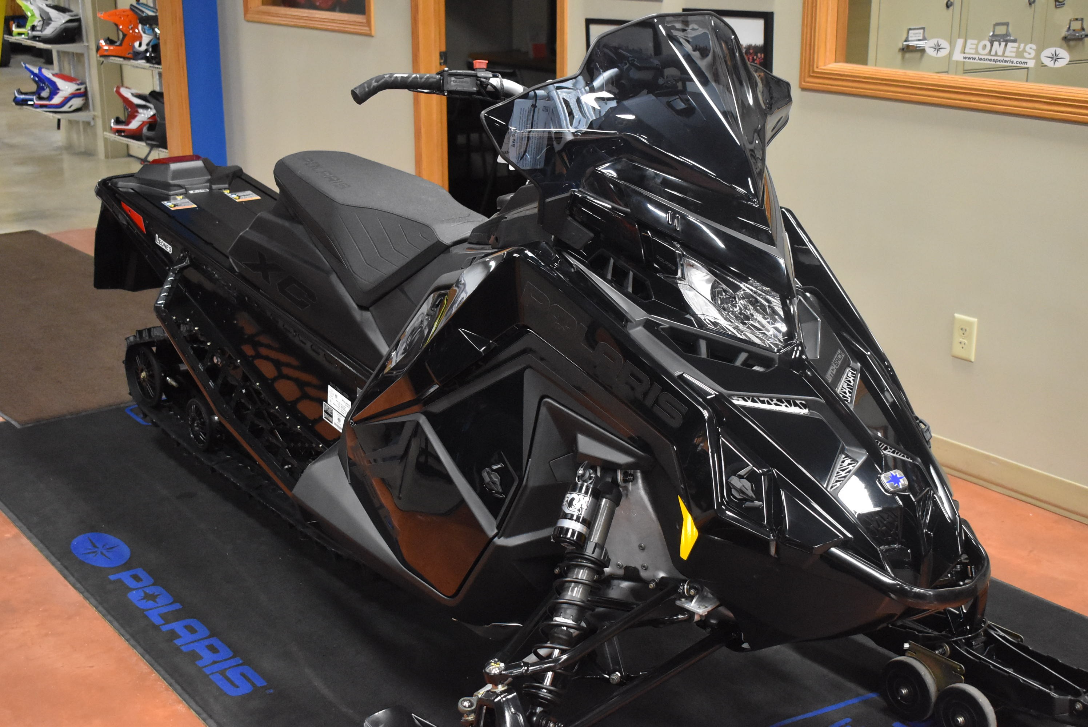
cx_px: 544
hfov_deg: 42.3
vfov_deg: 29.0
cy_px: 364
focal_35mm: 46
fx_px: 1406
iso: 4500
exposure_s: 1/125
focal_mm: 31
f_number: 4.2
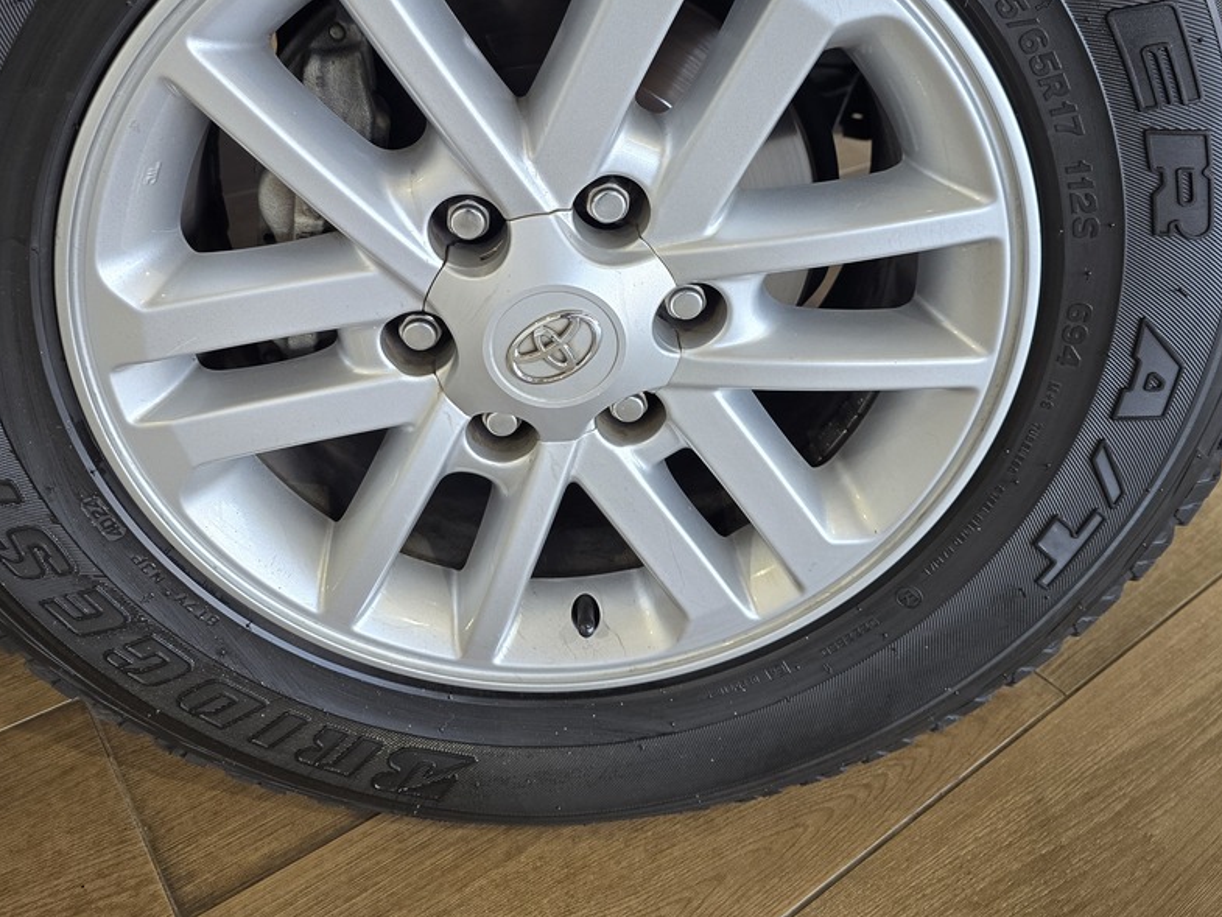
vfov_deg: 46.2
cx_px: 573
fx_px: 1059
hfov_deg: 59.9
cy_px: 322
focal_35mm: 30
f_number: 1.7
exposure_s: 1/100
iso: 125
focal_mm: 6.3
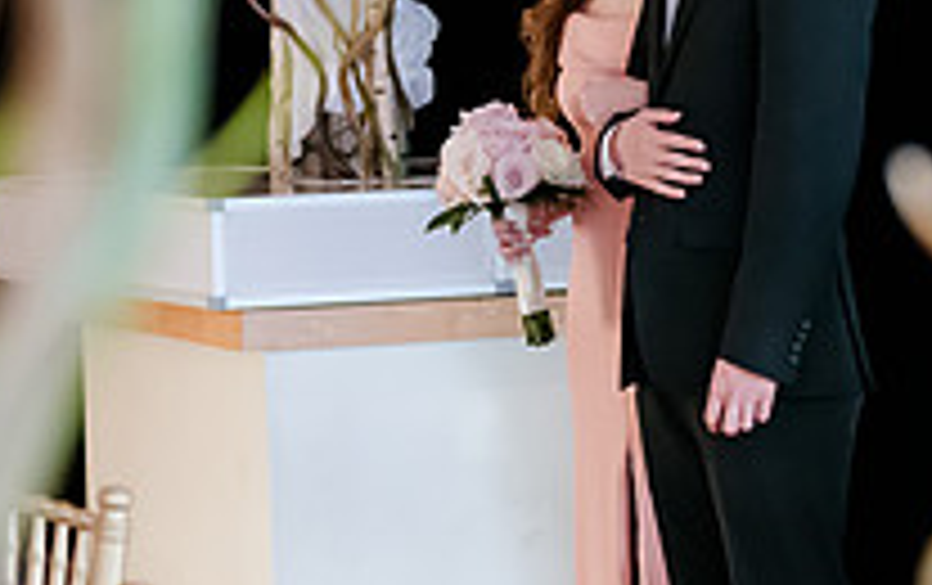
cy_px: 120
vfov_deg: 8.3
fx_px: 4019
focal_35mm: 158
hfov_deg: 13.1
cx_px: 148
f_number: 2.8
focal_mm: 44
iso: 2500
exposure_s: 1/320
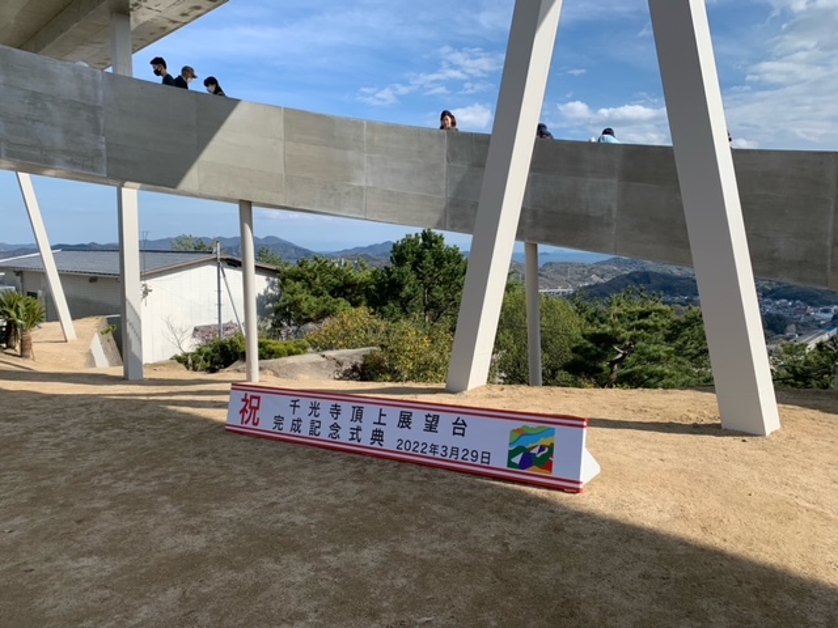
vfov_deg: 53.1
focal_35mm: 26
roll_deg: -0.2
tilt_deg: -6.9
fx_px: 629
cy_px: 314
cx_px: 419
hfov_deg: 67.3
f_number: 1.8
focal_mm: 4.25
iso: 25
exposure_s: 1/2160
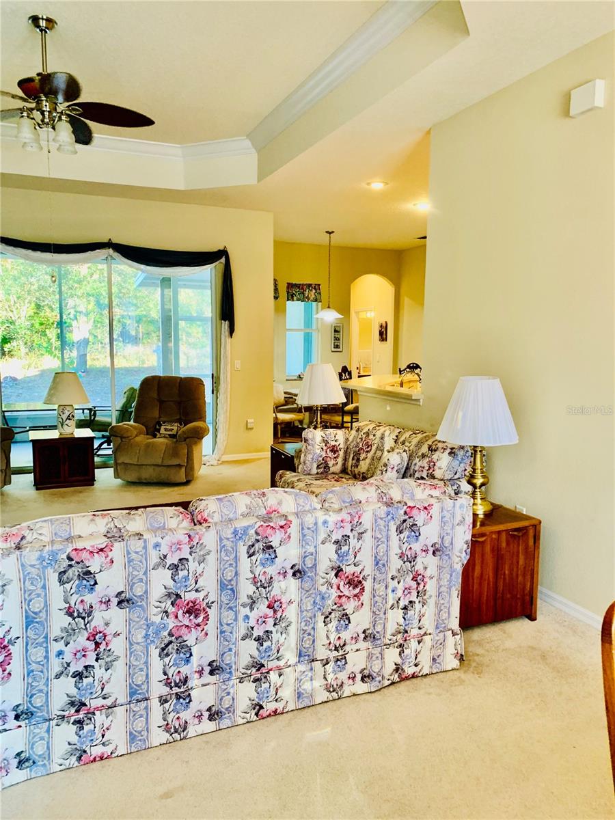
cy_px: 410
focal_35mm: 26
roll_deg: +0.7
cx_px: 308
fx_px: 616
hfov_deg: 53.1
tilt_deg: -7.0
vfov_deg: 67.3
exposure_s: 1/60
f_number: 1.8
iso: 160
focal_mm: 4.25
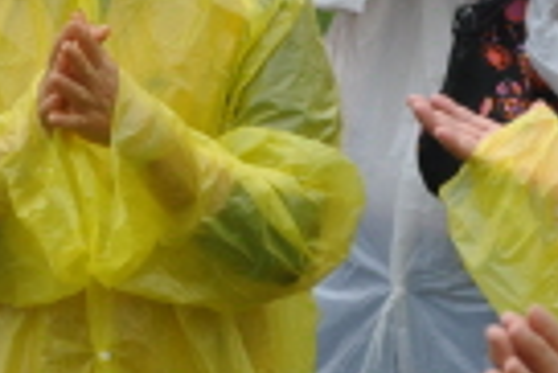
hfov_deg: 2.5
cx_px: 37
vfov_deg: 1.7
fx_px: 12661
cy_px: -72
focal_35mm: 816
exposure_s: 1/500
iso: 320
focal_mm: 116
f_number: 5.6
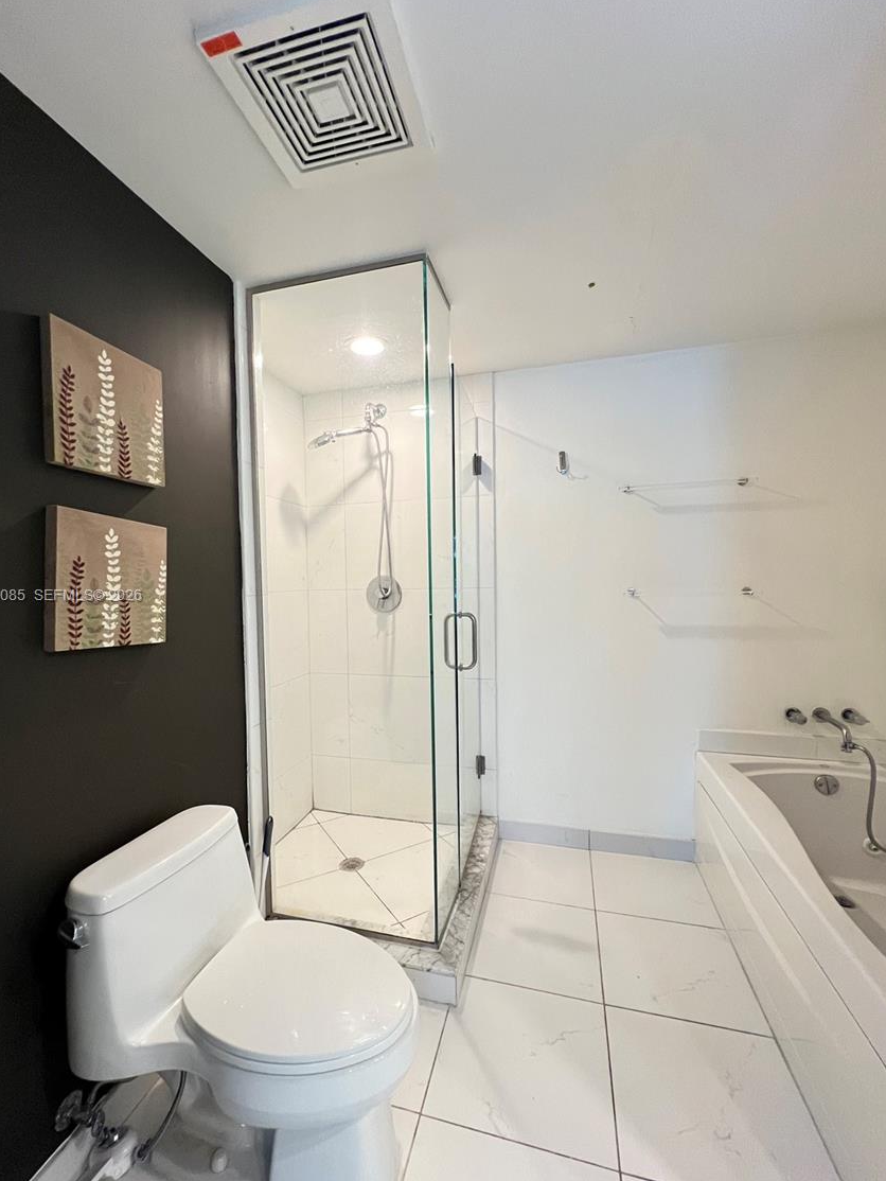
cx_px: 423
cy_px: 597
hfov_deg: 85.6
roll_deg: +1.6
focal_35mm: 14
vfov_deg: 102.0
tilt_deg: -0.5
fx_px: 478
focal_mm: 1.57
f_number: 1.8
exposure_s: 1/60
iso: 400
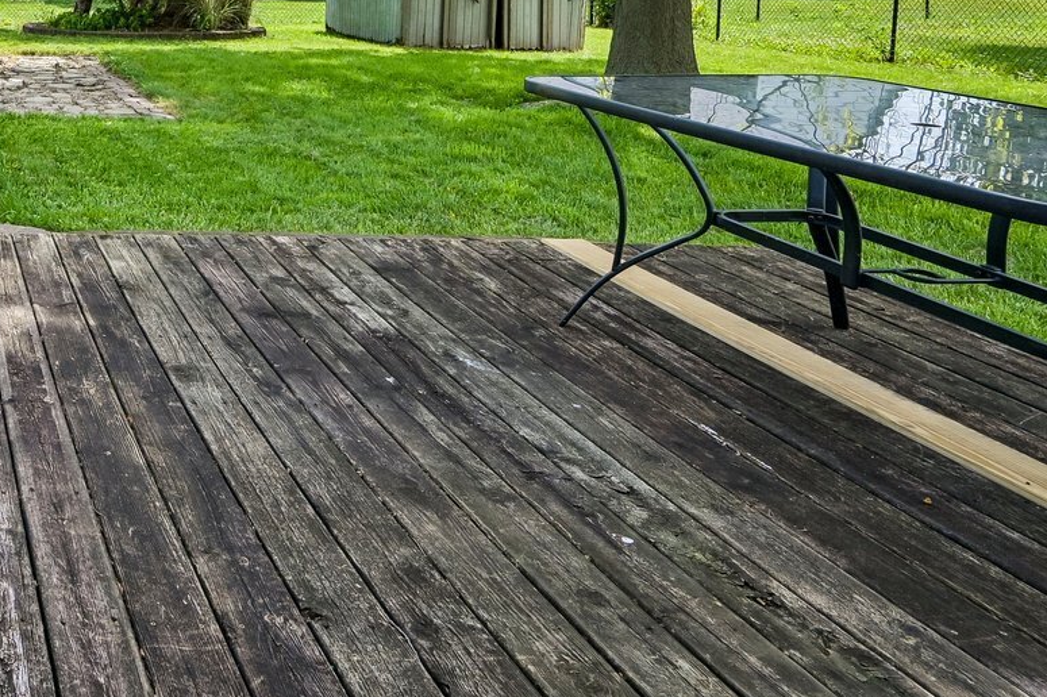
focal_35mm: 37
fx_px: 1076
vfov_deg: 32.4
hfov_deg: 41.0
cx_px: -118
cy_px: -36
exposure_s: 1/160
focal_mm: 14
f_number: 8
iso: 100
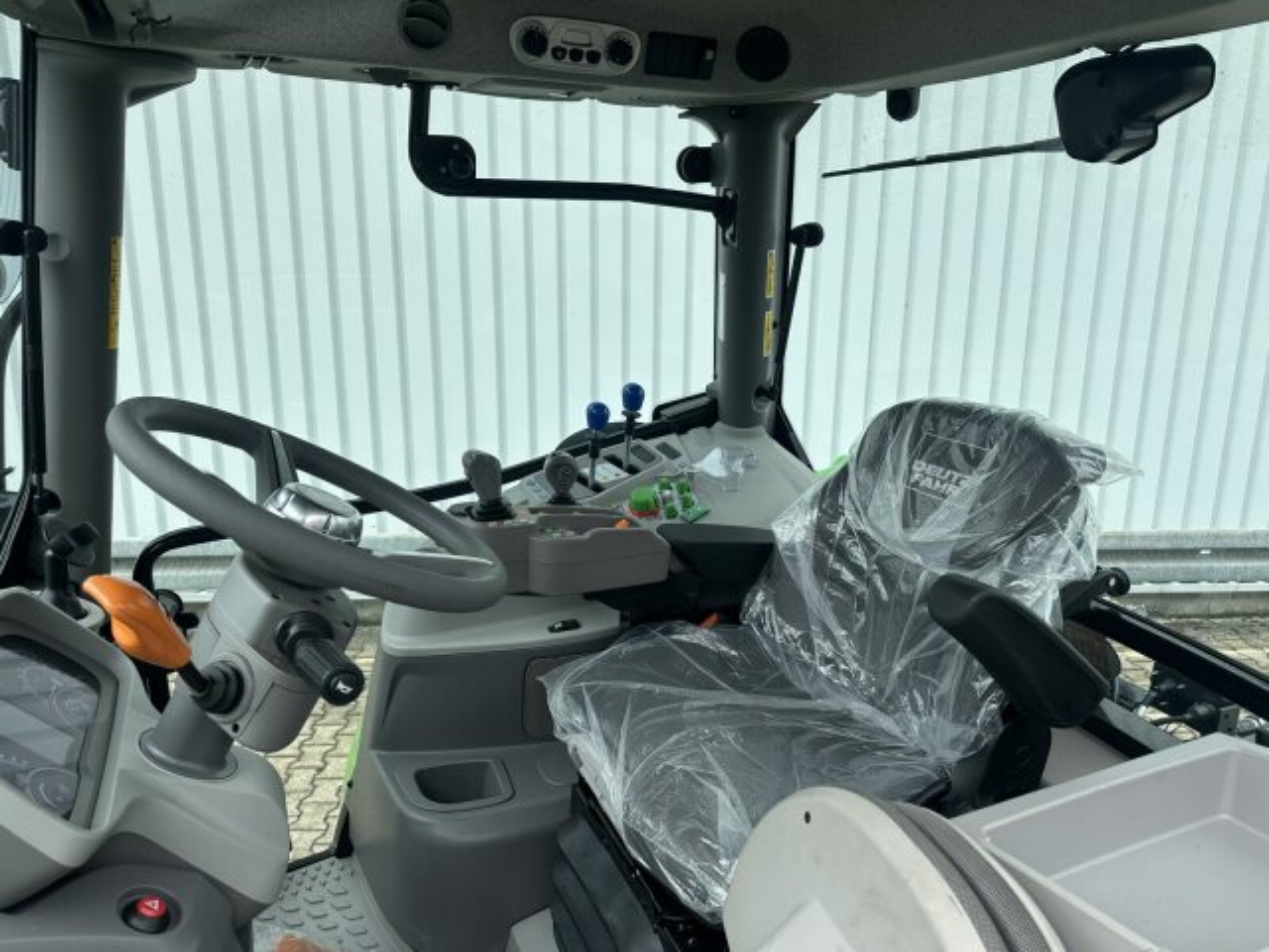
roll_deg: -1.1
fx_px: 880
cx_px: 634
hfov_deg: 71.6
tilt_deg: -13.0
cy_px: 476
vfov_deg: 56.8
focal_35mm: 24
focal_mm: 6.86
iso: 80
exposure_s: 1/1721
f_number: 1.78
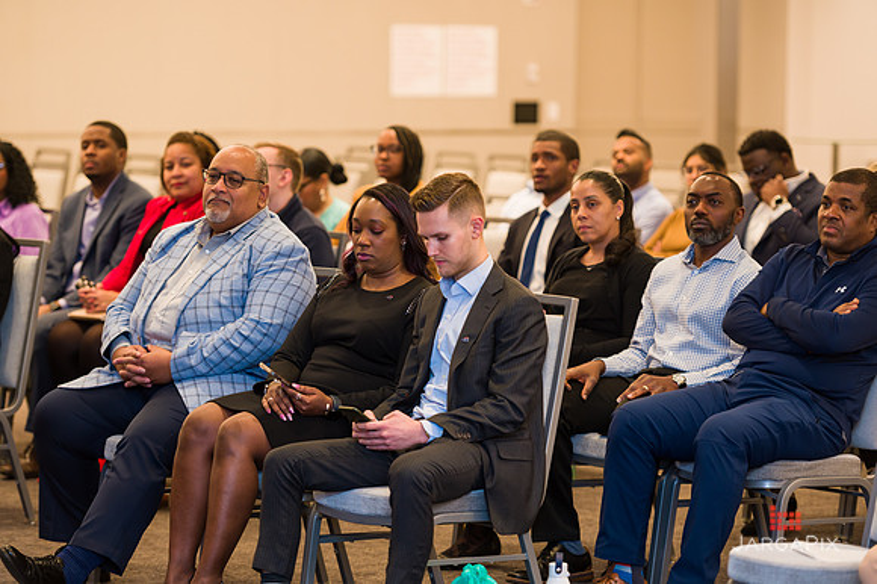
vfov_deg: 10.1
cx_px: 438
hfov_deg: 15.2
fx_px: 3287
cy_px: 292
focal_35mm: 135
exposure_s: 1/200
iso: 800
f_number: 3.2
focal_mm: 135
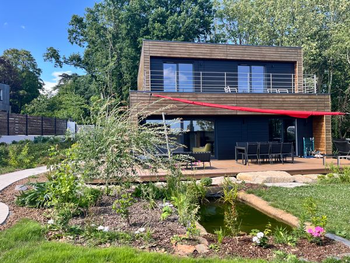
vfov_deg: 53.1
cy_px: 132
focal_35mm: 26
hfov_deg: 67.3
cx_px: 175
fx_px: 263
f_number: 1.6
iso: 50
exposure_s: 1/621
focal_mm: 5.1
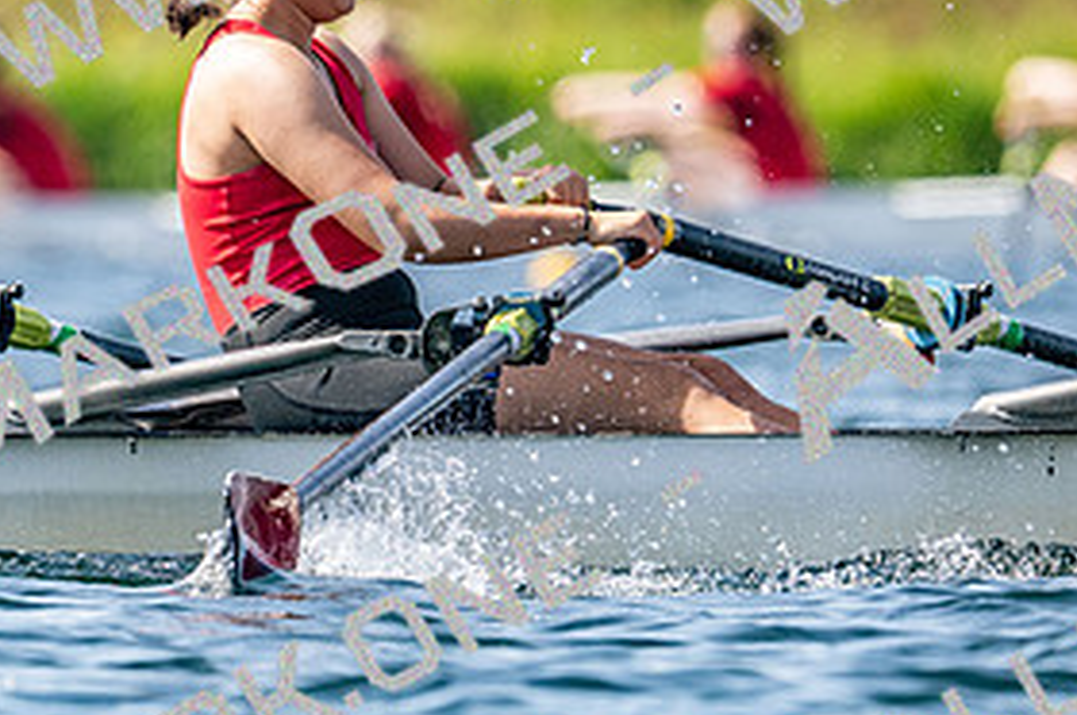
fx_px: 37143
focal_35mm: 1243
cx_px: 454
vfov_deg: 1.1
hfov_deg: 1.7
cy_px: 100
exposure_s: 1/2500
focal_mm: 400
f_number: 4.5
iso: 280
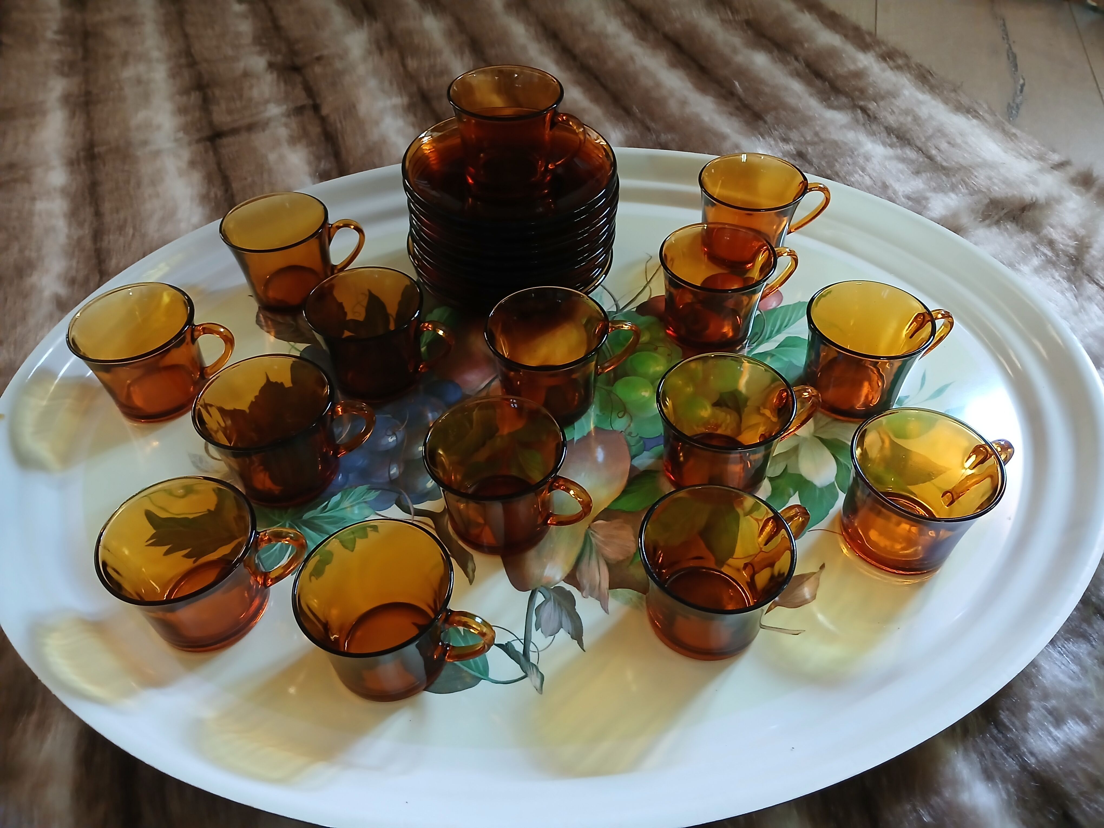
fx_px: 829
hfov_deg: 67.3
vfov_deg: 53.1
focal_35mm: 26
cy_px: 414
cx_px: 552
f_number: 1.8
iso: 320
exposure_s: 1/25
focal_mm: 3.98
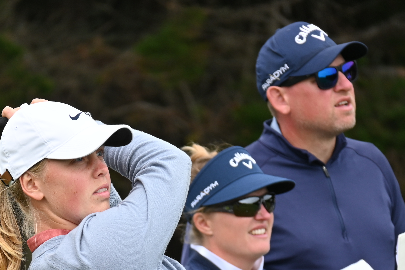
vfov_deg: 1.7
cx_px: 135
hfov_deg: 2.5
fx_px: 9269
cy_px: 295
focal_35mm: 824
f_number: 6.3
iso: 160
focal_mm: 250
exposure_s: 1/400
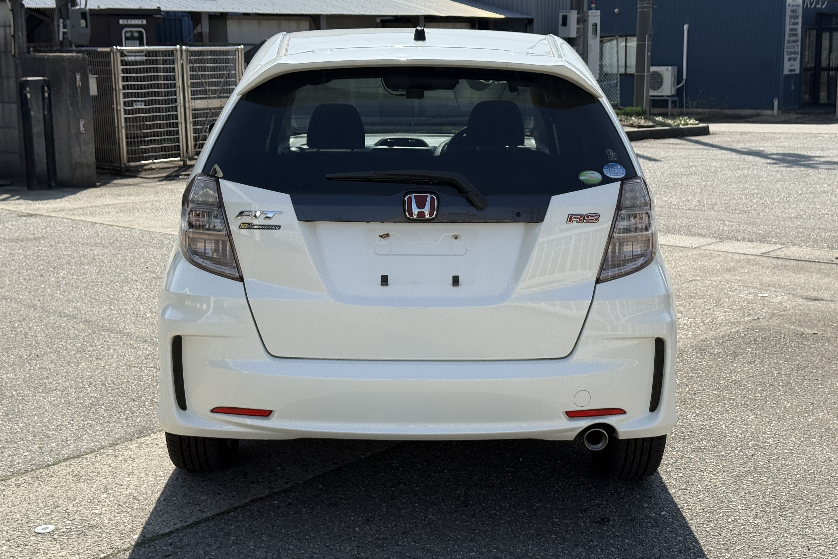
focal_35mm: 50
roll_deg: +1.1
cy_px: 252
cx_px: 419
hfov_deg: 39.6
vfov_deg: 27.0
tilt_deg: -9.4
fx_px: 1164
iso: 80
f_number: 1.78
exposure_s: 1/4878
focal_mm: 6.76
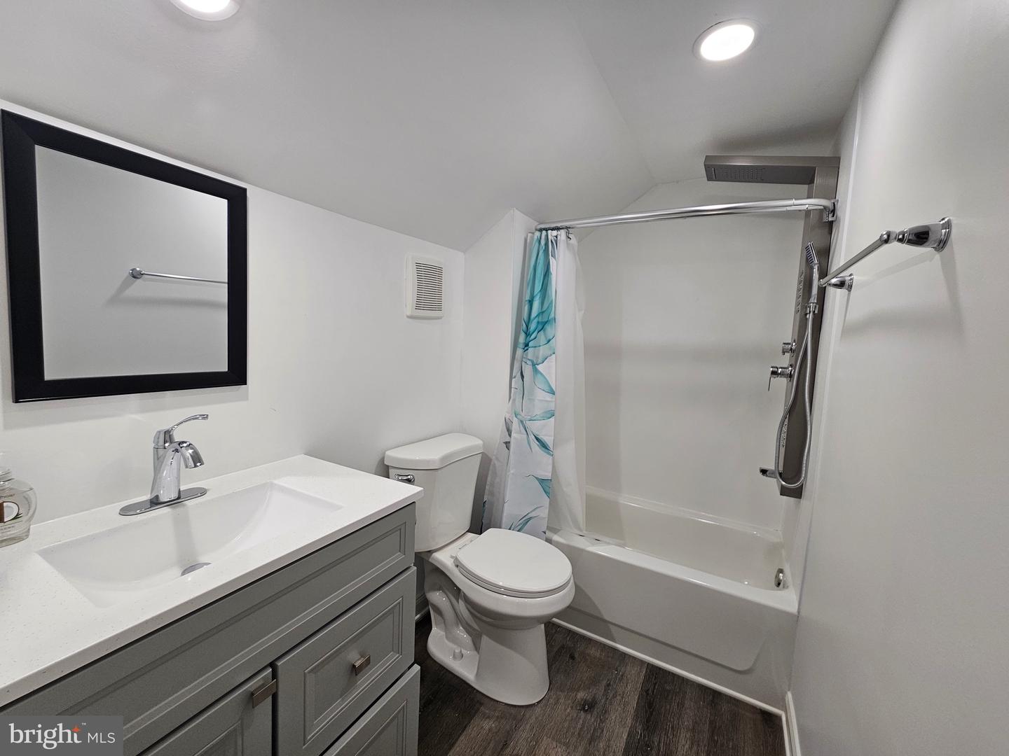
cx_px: 504
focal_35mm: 13
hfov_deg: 106.2
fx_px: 379
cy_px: 378
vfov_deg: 89.9
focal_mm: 2.2
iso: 64
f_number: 2.2
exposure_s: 1/60
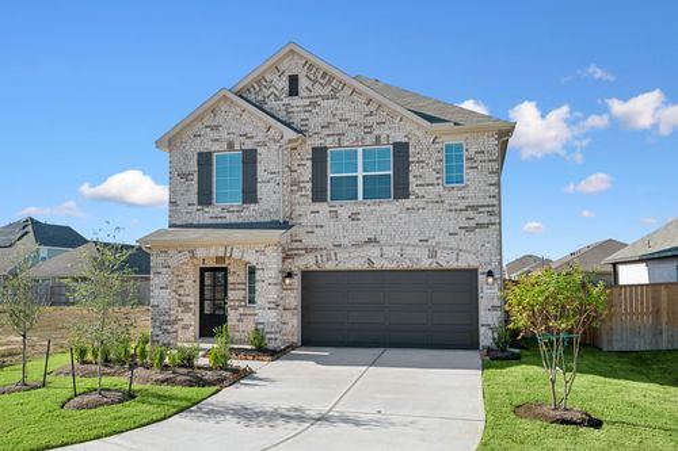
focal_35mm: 31
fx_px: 584
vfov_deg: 42.3
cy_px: 226
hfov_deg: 60.3
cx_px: 339
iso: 160
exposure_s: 1/250
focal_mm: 31
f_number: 9
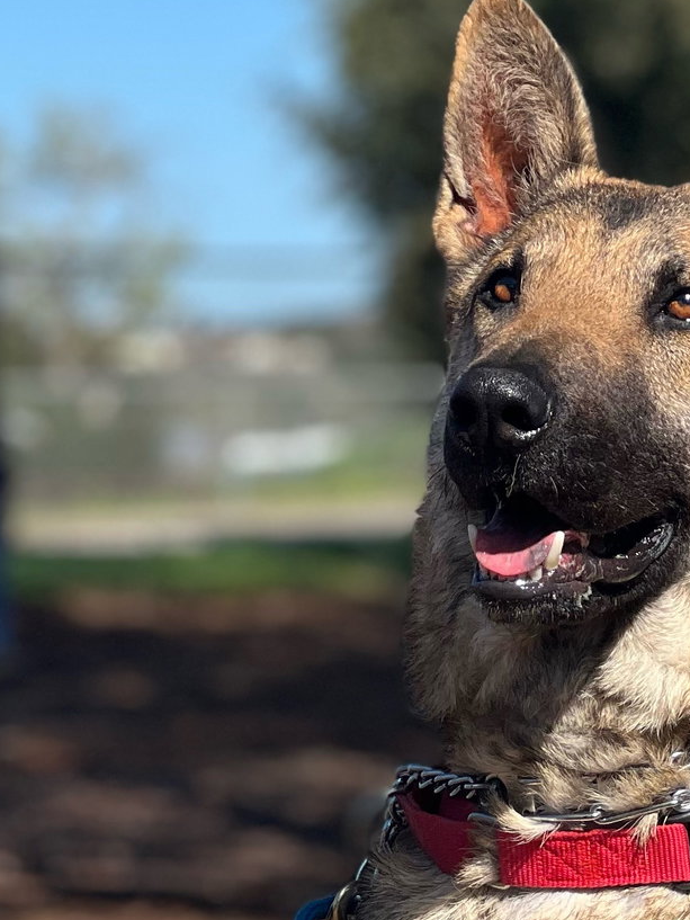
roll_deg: +0.2
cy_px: 1010
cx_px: 513
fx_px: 5341
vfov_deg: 9.7
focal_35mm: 201
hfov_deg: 7.4
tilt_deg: -5.5
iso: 32
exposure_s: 1/612
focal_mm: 9
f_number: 2.8
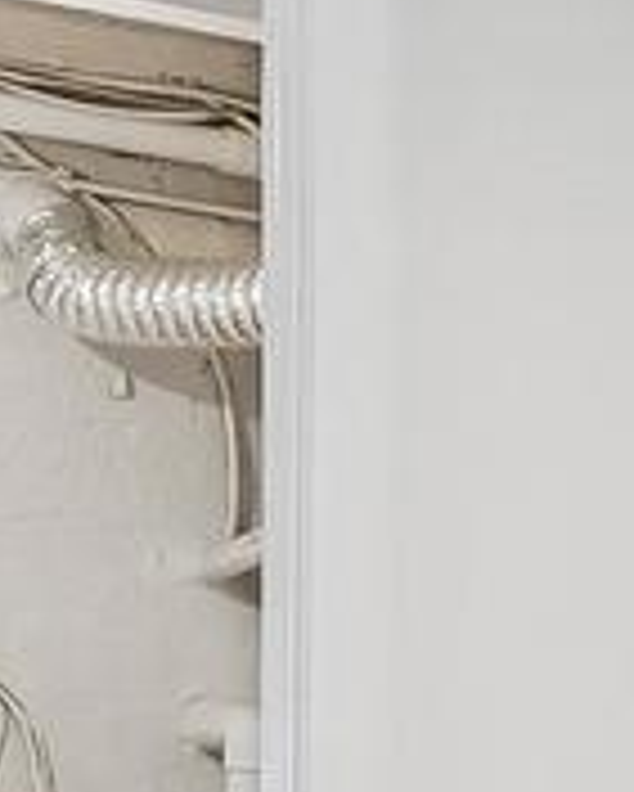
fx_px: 4359
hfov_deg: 7.8
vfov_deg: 9.8
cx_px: 1430
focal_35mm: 186
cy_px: 1415
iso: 640
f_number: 8
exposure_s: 1/15
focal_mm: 17
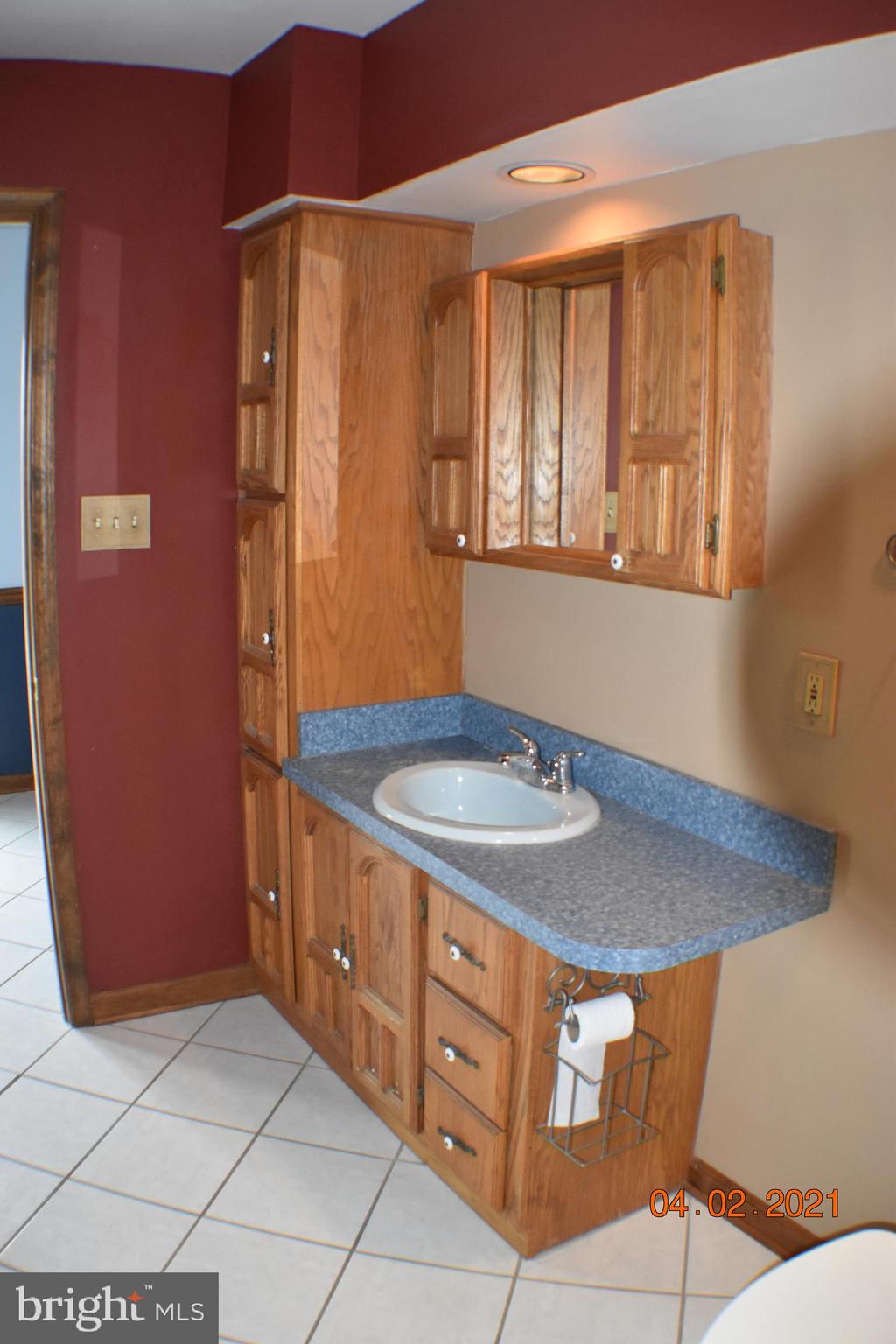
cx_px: 448
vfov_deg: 47.9
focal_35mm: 40
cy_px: 672
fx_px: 1512
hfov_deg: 33.0
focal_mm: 27
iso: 1600
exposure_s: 1/125
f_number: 4
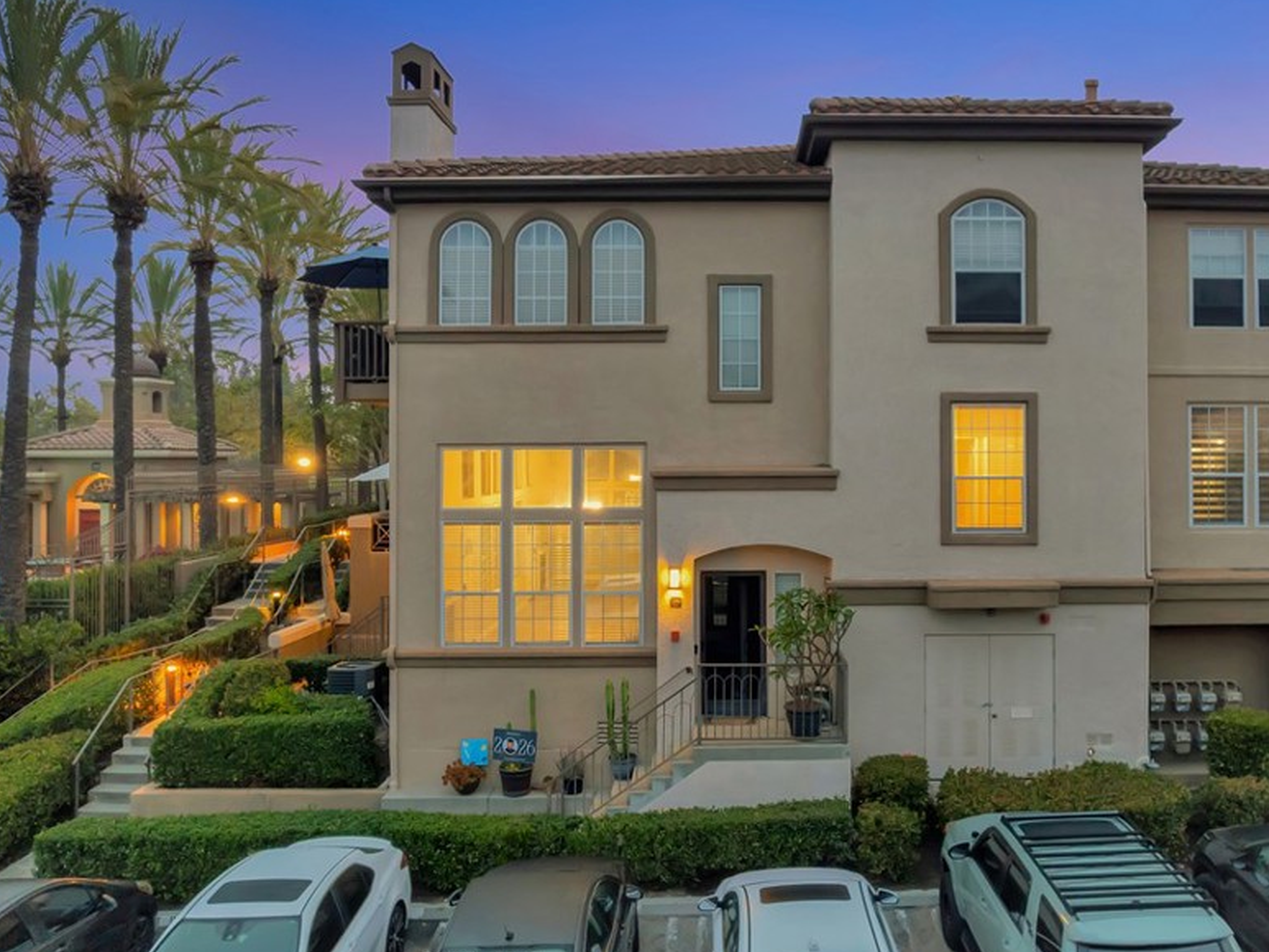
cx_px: 744
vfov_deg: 49.7
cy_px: 432
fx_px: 1027
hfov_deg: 63.0
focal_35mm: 28
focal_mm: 8.38
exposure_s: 1/13
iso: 600
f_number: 2.8
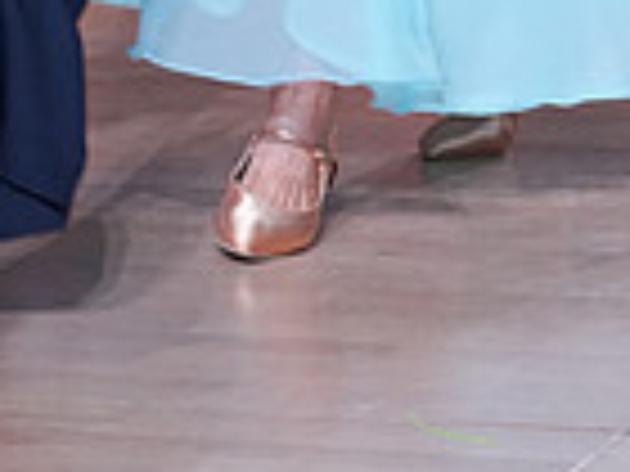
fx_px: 6224
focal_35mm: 342
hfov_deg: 5.8
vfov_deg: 4.3
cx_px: 205
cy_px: -611
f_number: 5.6
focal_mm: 86
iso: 2500
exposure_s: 1/200
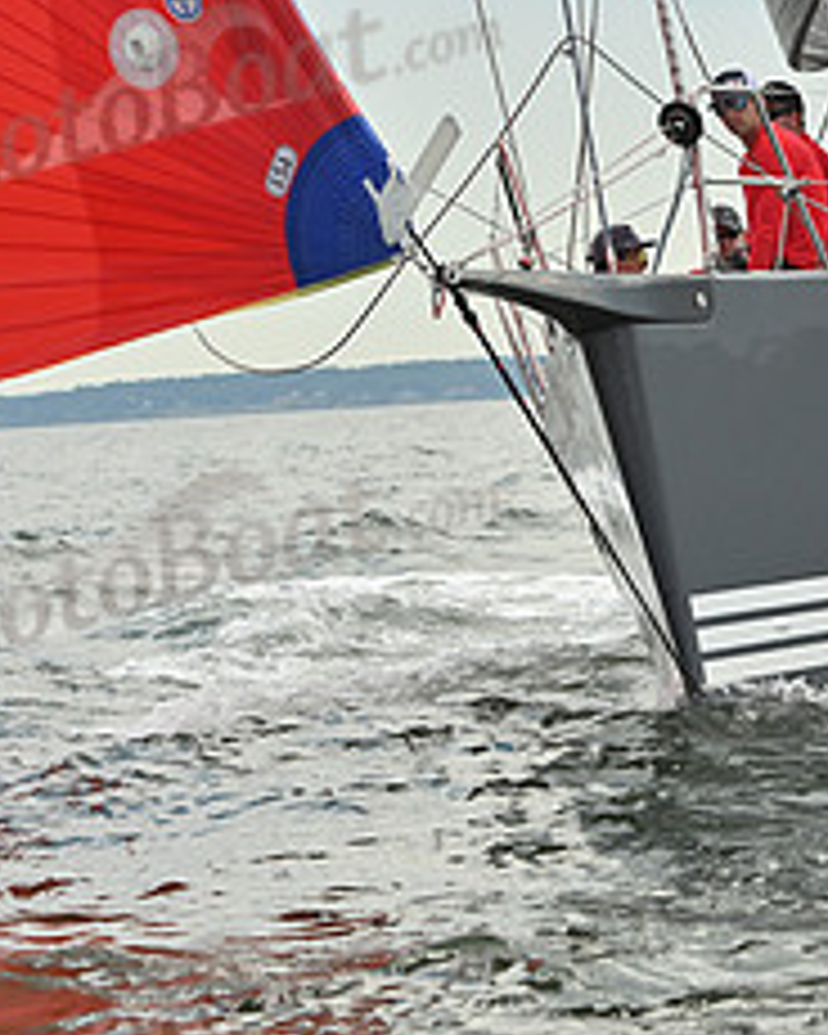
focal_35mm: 225
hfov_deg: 6.9
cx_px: 738
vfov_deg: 8.6
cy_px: 268
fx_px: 6892
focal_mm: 95
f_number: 7.1
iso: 320
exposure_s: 1/1600
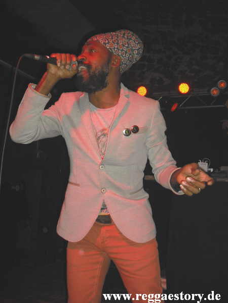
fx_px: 334
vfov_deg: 49.0
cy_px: 152
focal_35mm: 38
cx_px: 114
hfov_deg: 37.7
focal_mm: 6.2
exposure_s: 1/60
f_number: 2.8
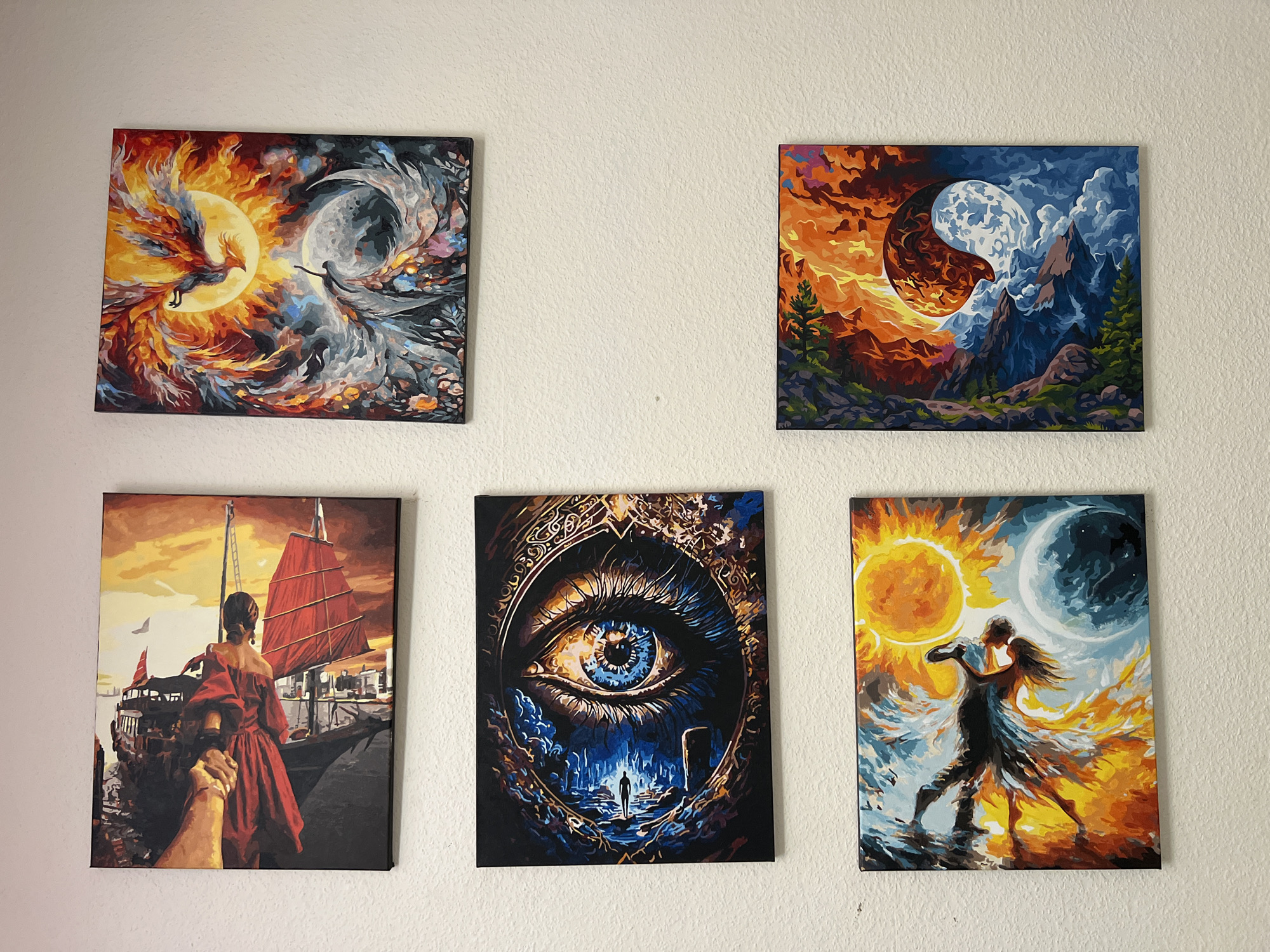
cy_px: 476
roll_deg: -0.3
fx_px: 954
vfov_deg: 53.1
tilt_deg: +2.2
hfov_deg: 67.3
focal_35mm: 26
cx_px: 635
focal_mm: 5.7
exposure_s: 1/60
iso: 250
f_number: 1.5
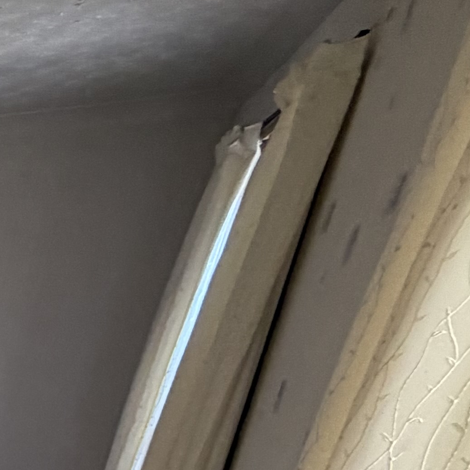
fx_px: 1045
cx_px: -712
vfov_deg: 20.2
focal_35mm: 68
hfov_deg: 14.2
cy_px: 779
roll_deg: +1.9
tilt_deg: -22.0
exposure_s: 1/100
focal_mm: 2.22
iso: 125
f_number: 2.2
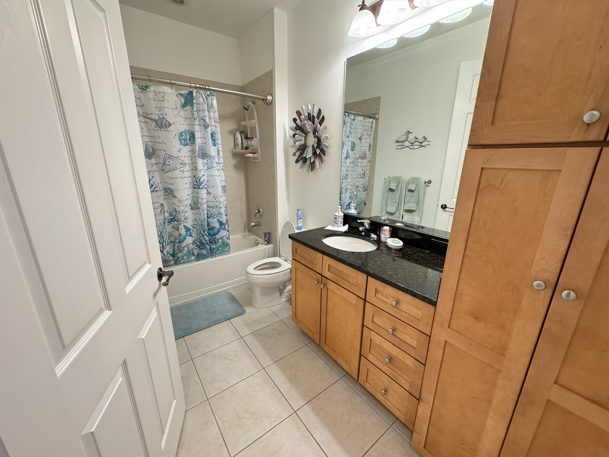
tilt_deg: -17.1
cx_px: 304
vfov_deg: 85.7
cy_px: 228
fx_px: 246
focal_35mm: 14
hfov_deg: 102.1
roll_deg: -0.7
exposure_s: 1/60
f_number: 2.2
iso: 320
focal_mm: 2.22
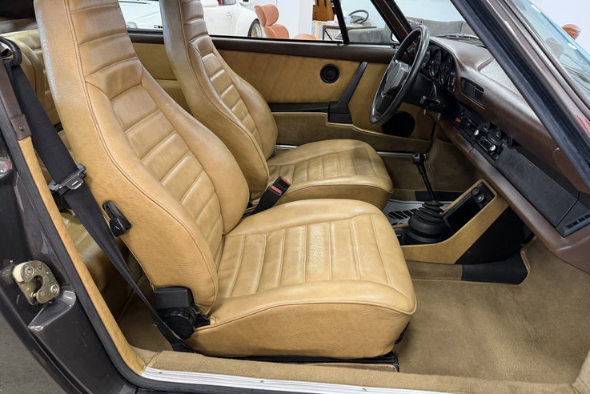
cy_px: 173
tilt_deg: -23.3
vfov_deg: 49.5
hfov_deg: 69.4
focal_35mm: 26
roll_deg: -3.2
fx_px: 426
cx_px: 297
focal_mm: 6.76
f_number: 1.78
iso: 320
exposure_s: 1/60
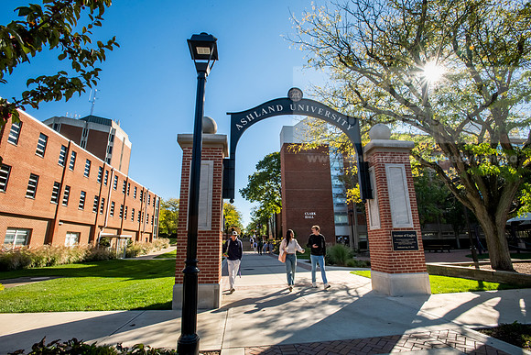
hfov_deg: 93.3
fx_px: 251
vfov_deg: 70.5
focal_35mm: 17
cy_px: 178
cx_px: 266
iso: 1000
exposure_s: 1/160
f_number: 22
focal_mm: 17
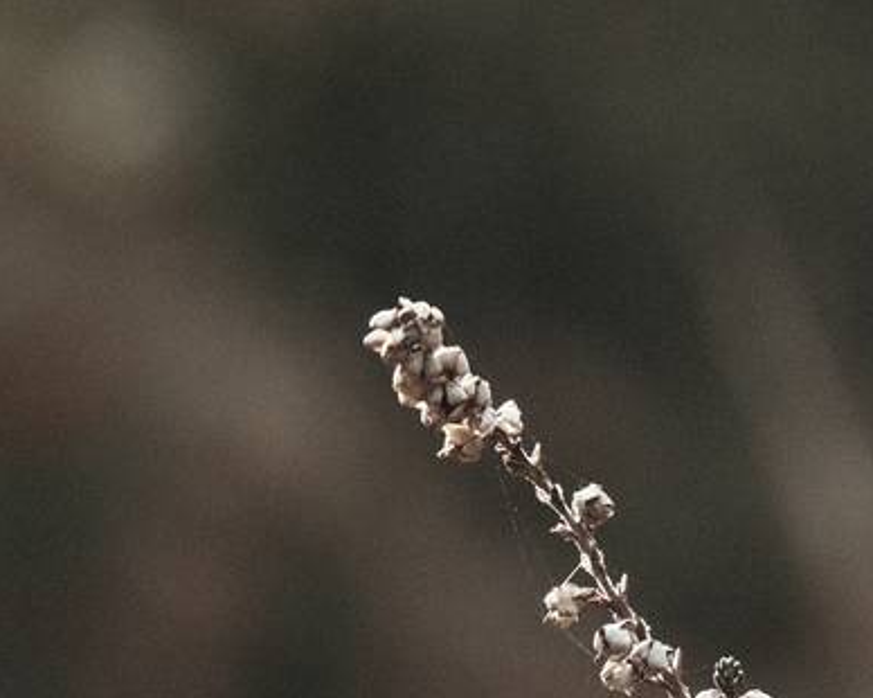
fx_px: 6998
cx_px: 1112
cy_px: 1037
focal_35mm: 271
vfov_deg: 5.7
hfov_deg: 7.1
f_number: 4
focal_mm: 46.6
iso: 640
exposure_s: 1/280
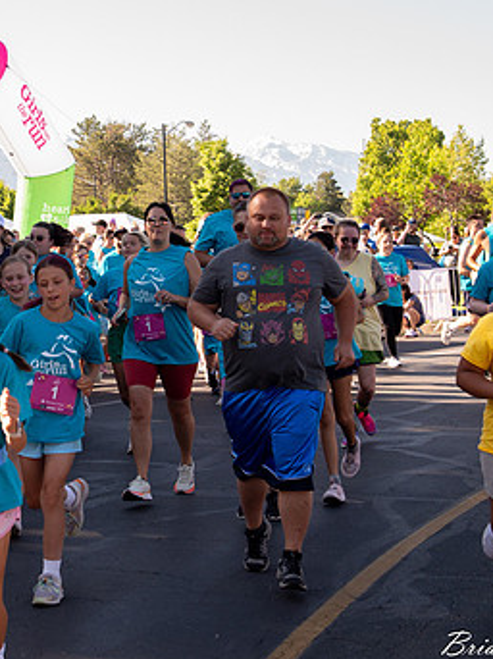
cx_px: 79
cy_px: 282
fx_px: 1730
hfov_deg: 16.1
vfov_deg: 21.5
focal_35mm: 91
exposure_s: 1/320
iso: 800
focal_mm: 48
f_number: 8
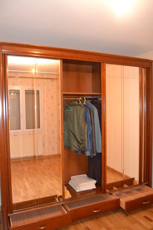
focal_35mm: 27
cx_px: 76
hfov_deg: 47.9
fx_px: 172
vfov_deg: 67.4
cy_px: 115
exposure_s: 1/60
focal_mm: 18
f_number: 3.5
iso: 2500
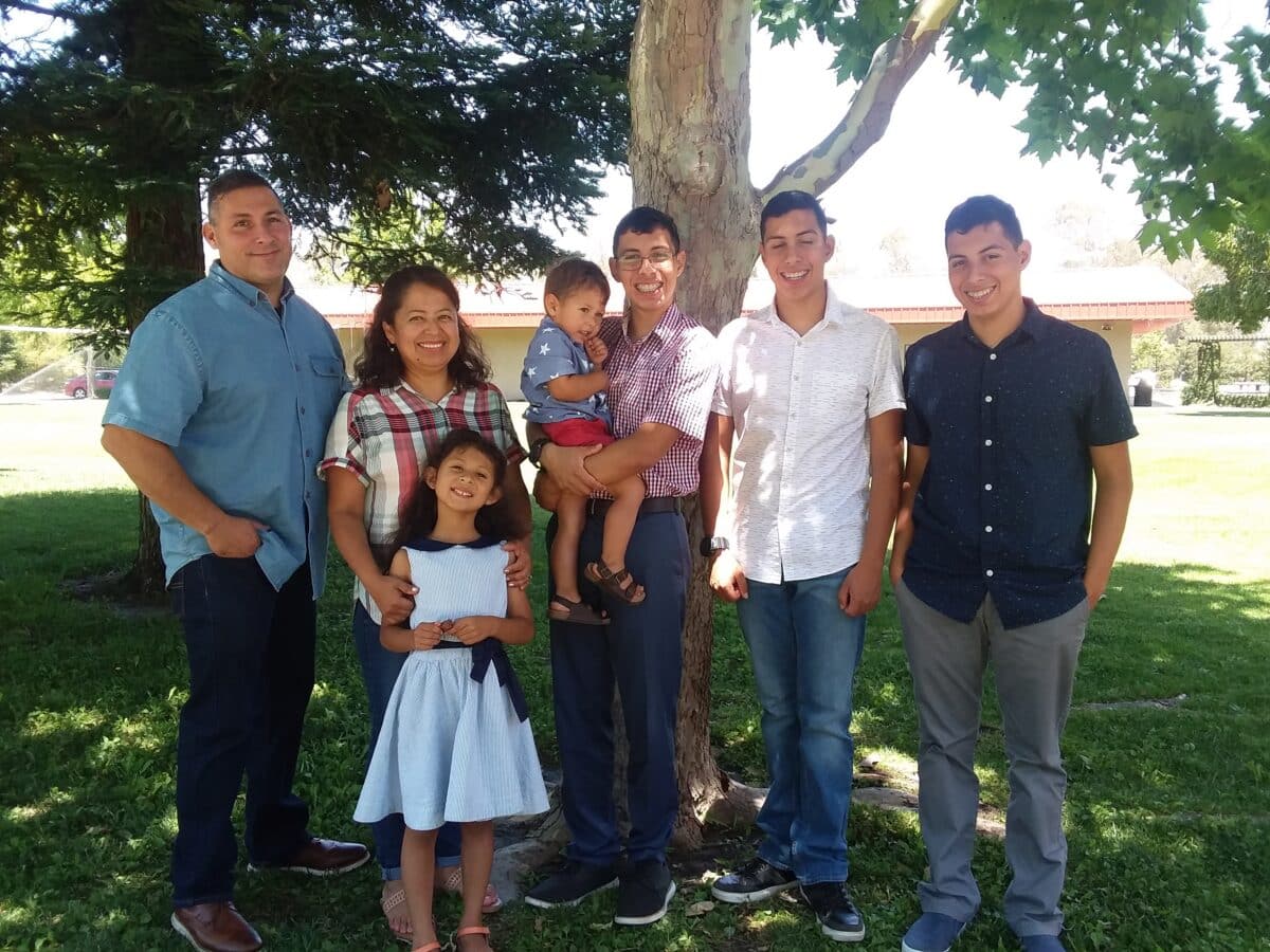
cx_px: 635
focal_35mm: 27
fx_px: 991
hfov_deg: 65.3
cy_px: 476
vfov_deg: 51.4
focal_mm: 2.91
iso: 50
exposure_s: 1/168
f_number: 1.9
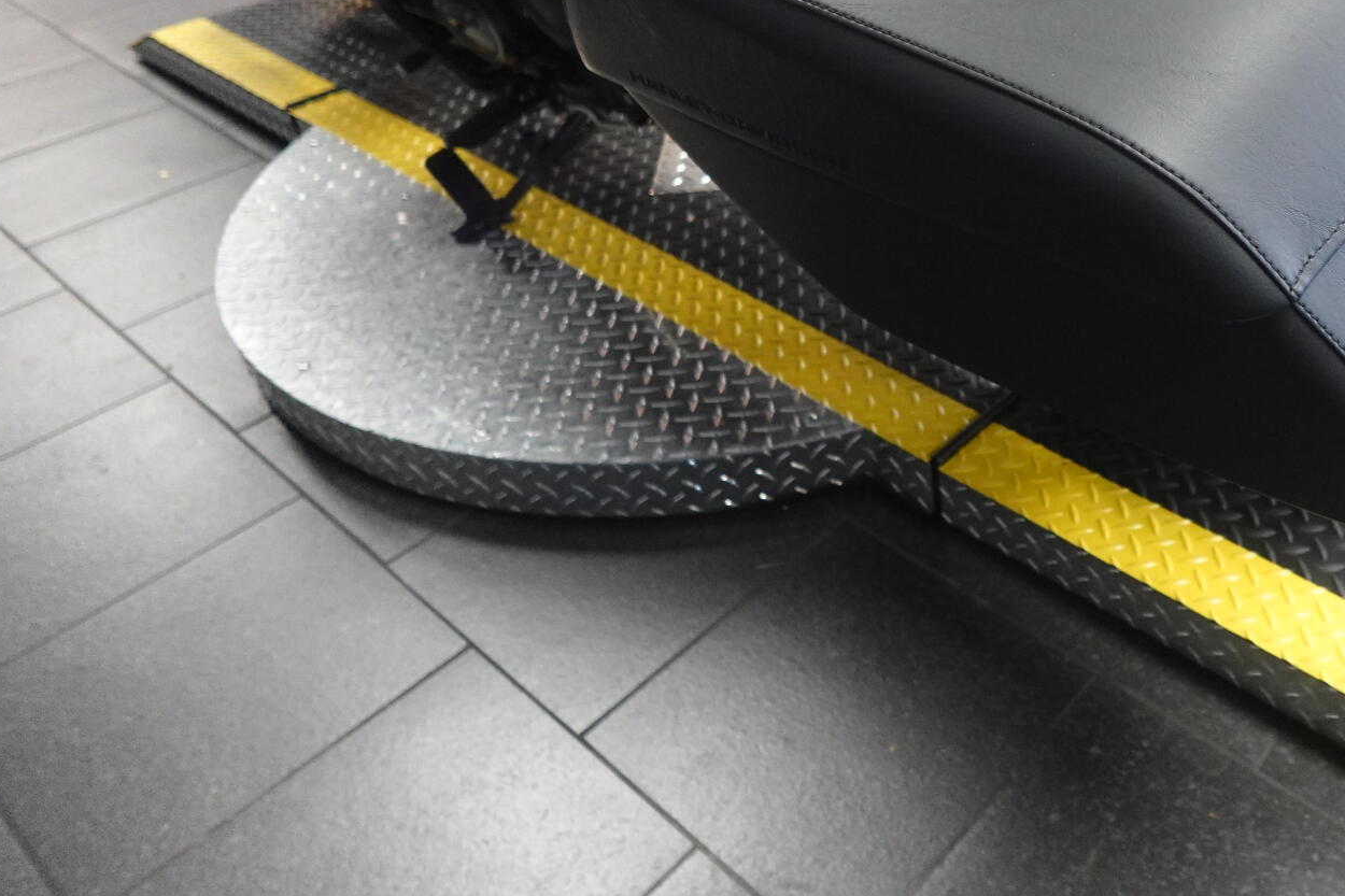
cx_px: 1061
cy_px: 229
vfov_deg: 40.0
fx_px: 1195
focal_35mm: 32
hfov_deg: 55.0
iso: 1250
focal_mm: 7.6
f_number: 2
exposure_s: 1/100
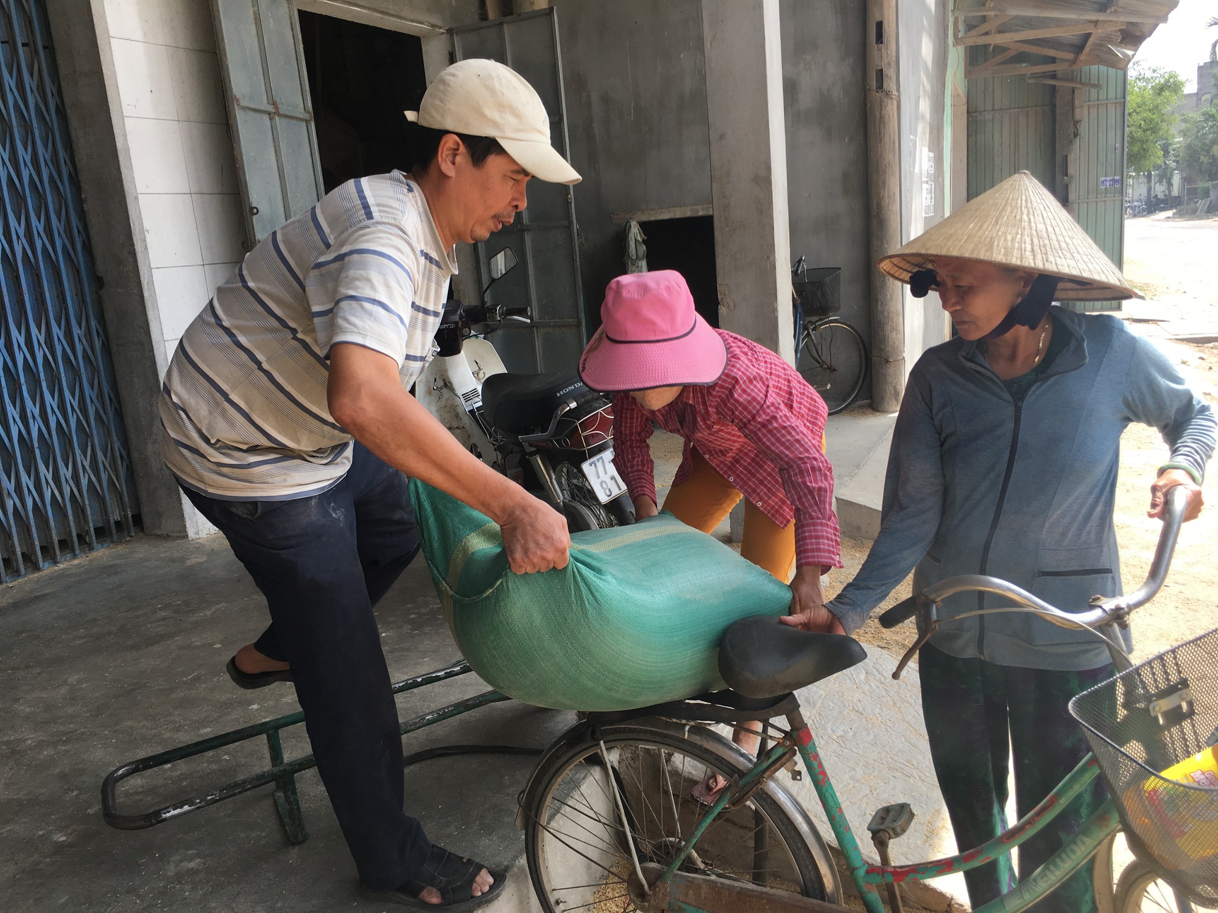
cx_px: 609
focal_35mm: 29
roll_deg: +4.8
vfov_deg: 48.2
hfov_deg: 61.7
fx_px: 1020
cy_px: 456
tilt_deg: -12.7
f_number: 2.2
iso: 25
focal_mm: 4.15
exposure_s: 1/487
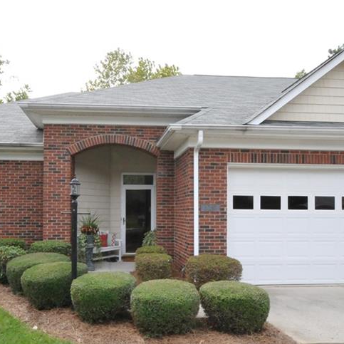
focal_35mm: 27
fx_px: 304
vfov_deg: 59.0
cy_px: 188
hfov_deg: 58.6
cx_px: 140
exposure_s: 1/200
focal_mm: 10
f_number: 22
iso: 1400
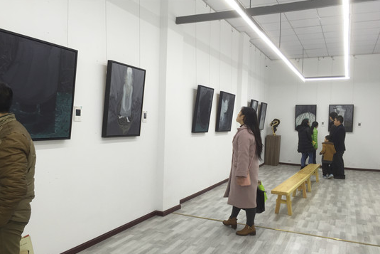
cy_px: 144
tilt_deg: -3.3
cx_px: 188
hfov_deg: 60.3
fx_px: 327
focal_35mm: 31
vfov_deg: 42.3
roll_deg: -1.7
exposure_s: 1/50
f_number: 2.2
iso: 32
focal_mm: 4.15
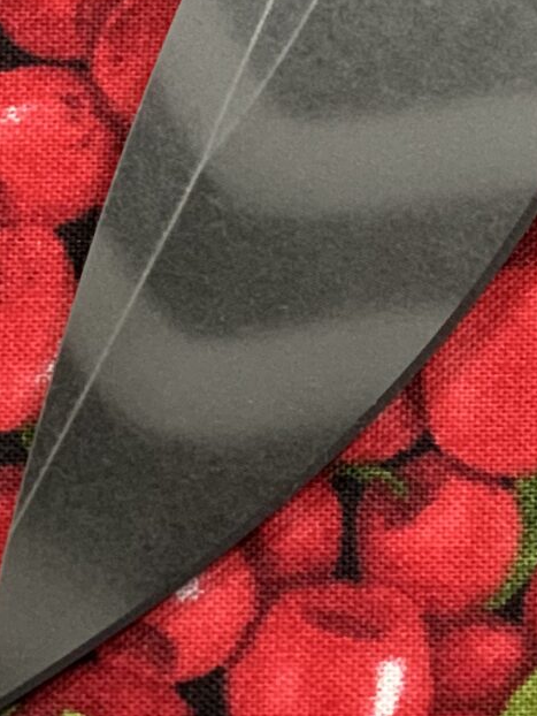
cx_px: 899
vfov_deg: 8.9
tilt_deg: -77.6
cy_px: -475
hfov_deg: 6.8
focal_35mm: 214
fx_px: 4423
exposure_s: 1/60
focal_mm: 6
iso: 320
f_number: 2.4
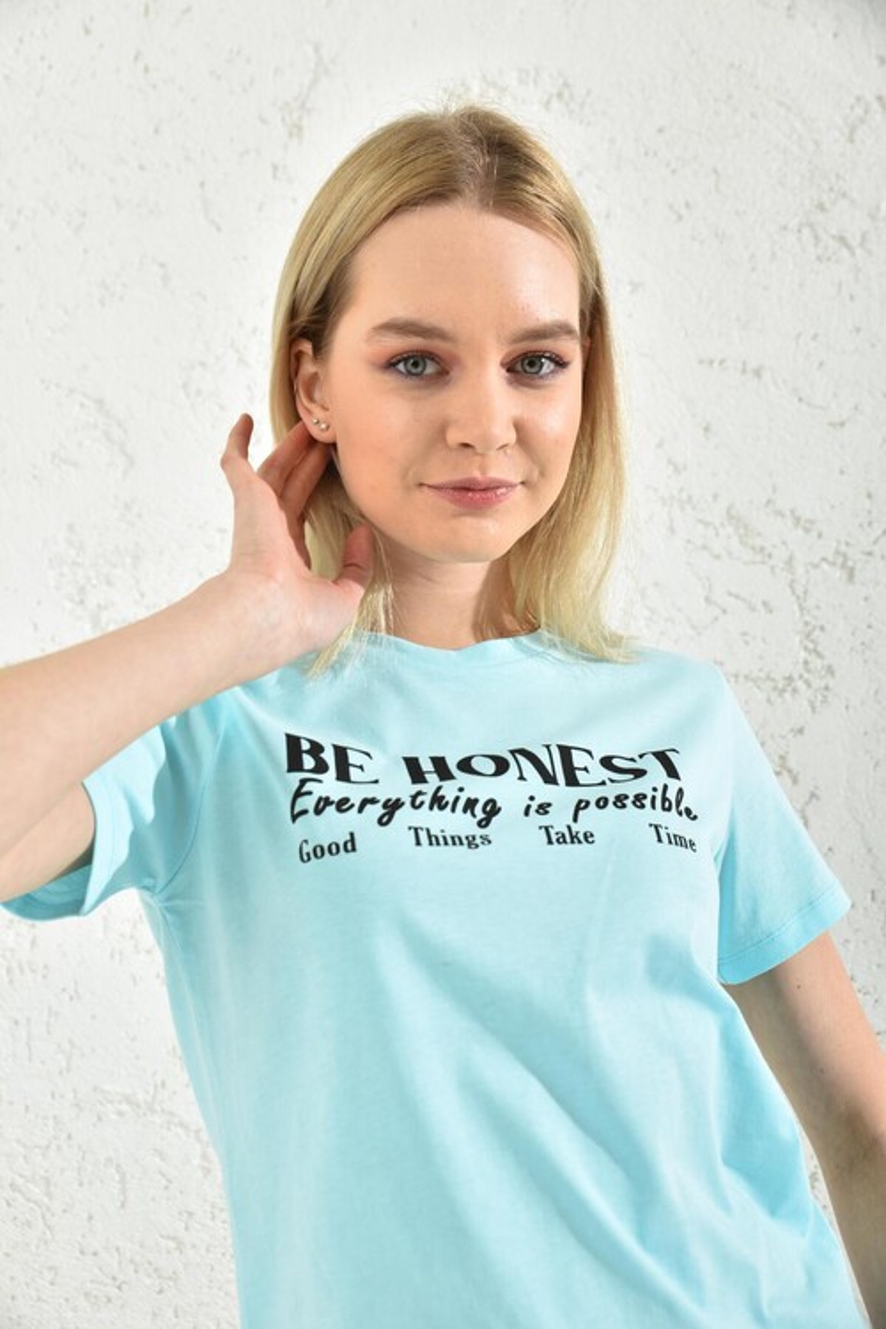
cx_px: 443
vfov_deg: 36.2
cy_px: 664
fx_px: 2030
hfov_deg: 24.6
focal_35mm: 55
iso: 100
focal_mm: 55
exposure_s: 1/160
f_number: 7.1
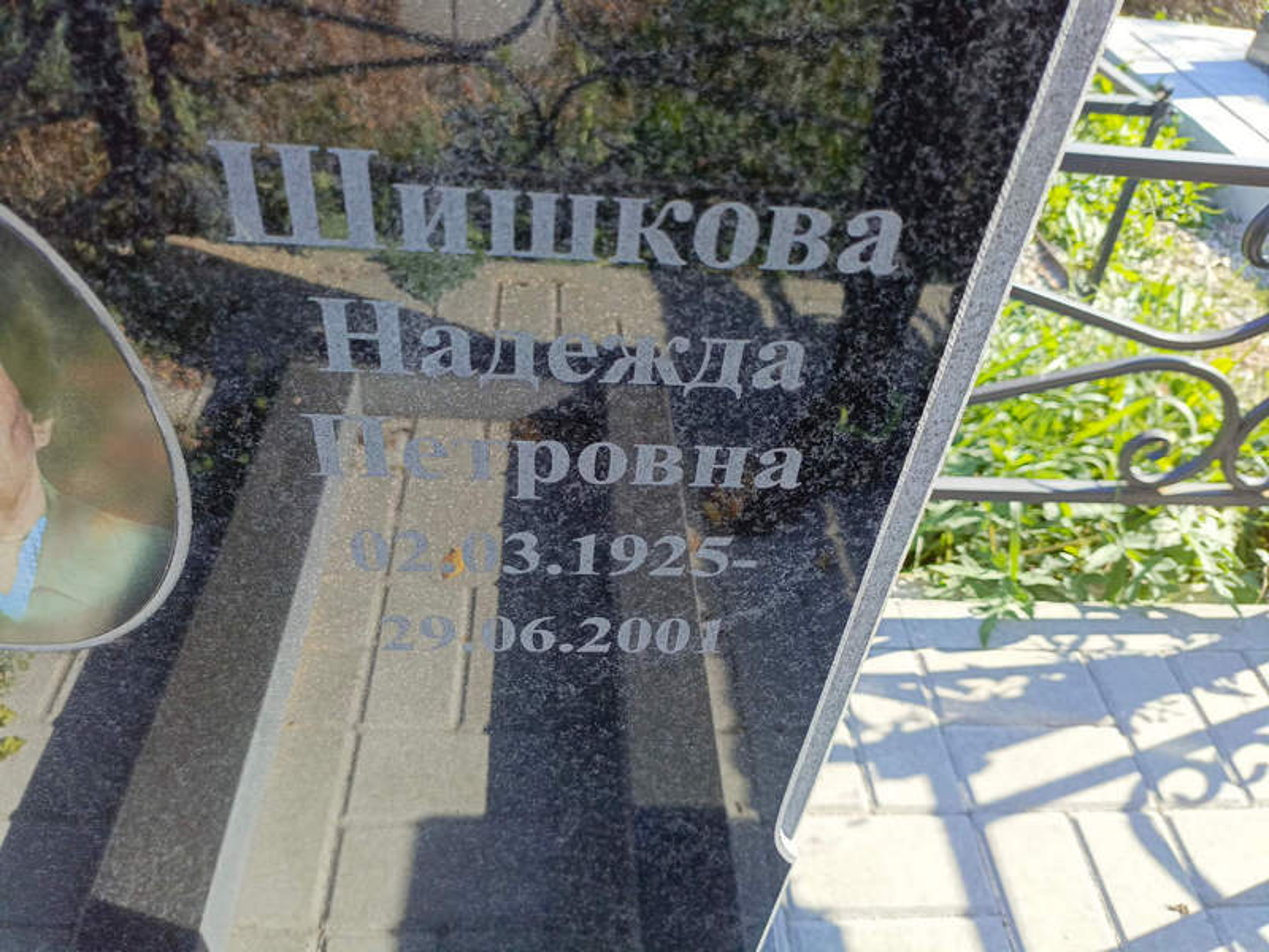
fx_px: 916
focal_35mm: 25
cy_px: 476
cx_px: 634
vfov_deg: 54.9
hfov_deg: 69.4
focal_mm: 4.76
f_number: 1.69
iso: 112
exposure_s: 1/327
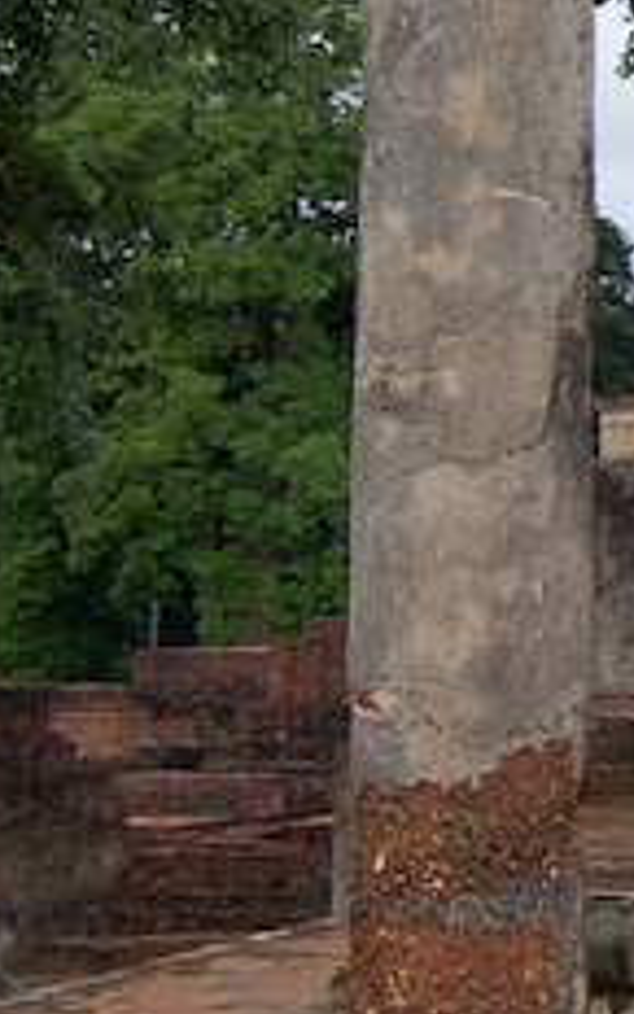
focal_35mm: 137
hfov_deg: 8.7
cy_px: 105
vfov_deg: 15.1
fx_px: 3787
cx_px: 1557
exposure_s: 1/500
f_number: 6.3
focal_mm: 26
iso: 200
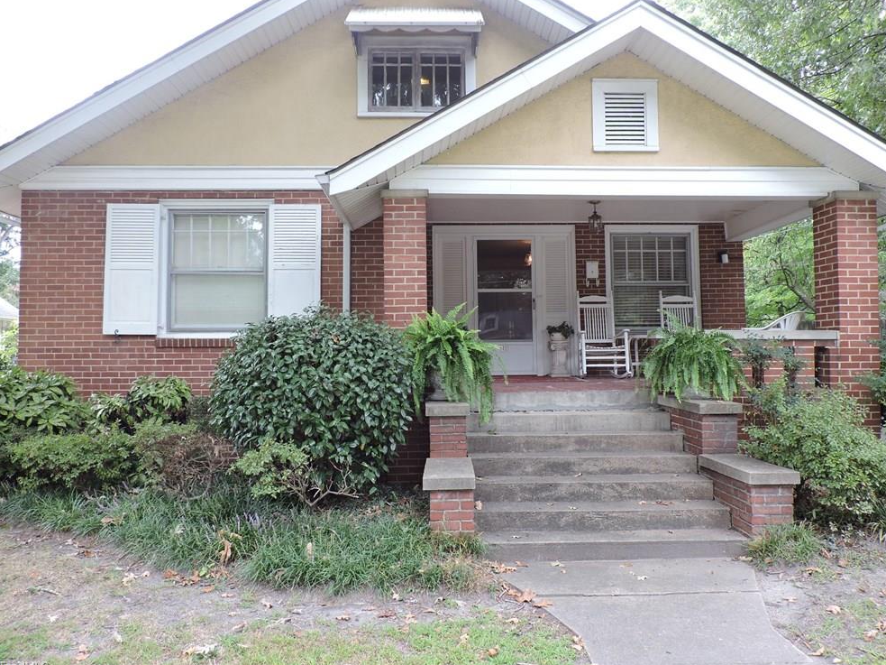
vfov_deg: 54.9
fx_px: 640
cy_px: 328
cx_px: 445
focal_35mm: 25
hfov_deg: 69.4
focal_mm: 4.3
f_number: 3
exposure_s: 1/50
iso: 100
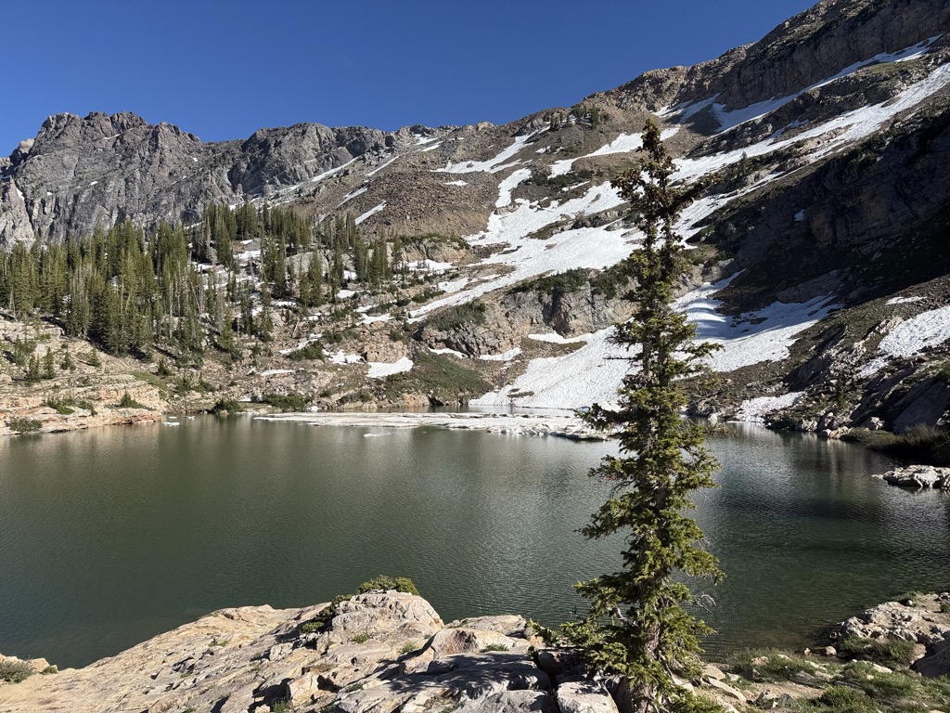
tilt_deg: +0.6
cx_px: 475
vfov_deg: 56.8
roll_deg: -0.4
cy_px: 356
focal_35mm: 24
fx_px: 659
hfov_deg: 71.6
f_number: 1.78
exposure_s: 1/4975
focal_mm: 6.76
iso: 80
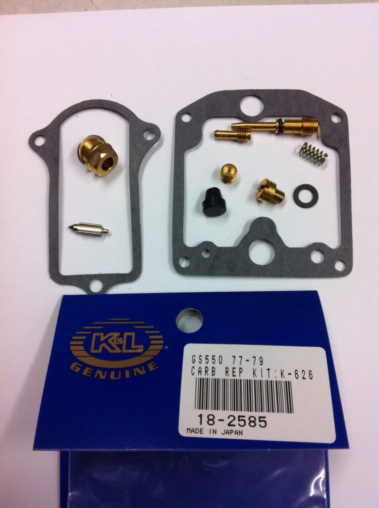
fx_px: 512
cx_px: 190
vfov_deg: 52.7
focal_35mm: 35
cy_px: 254
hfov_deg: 40.6
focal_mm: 3.85
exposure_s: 1/40
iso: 80
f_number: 2.8
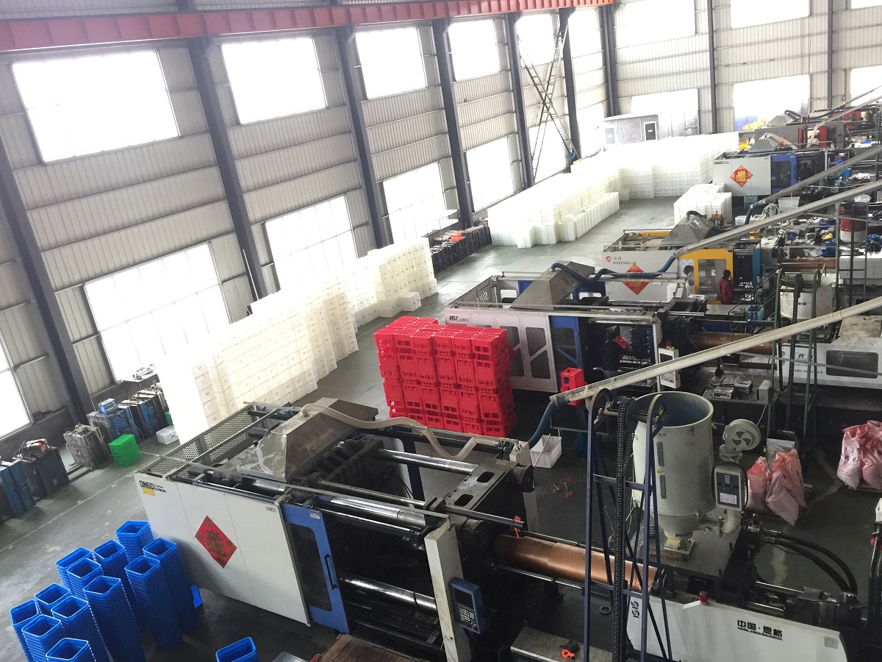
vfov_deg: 48.2
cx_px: 441
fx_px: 739
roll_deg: +8.5
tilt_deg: -18.7
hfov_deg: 61.7
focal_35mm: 29
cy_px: 331
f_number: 2.2
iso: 100
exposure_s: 1/17
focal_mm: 4.15
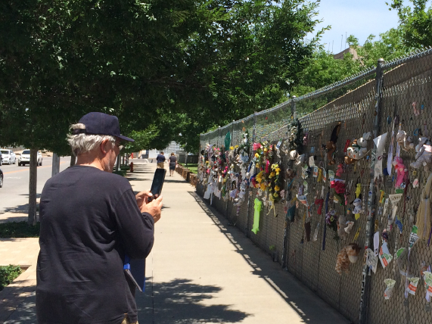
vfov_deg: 25.2
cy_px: 195
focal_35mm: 58
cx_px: 340
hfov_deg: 32.4
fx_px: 724
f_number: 2.2
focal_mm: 4.15
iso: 32
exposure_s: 1/2160
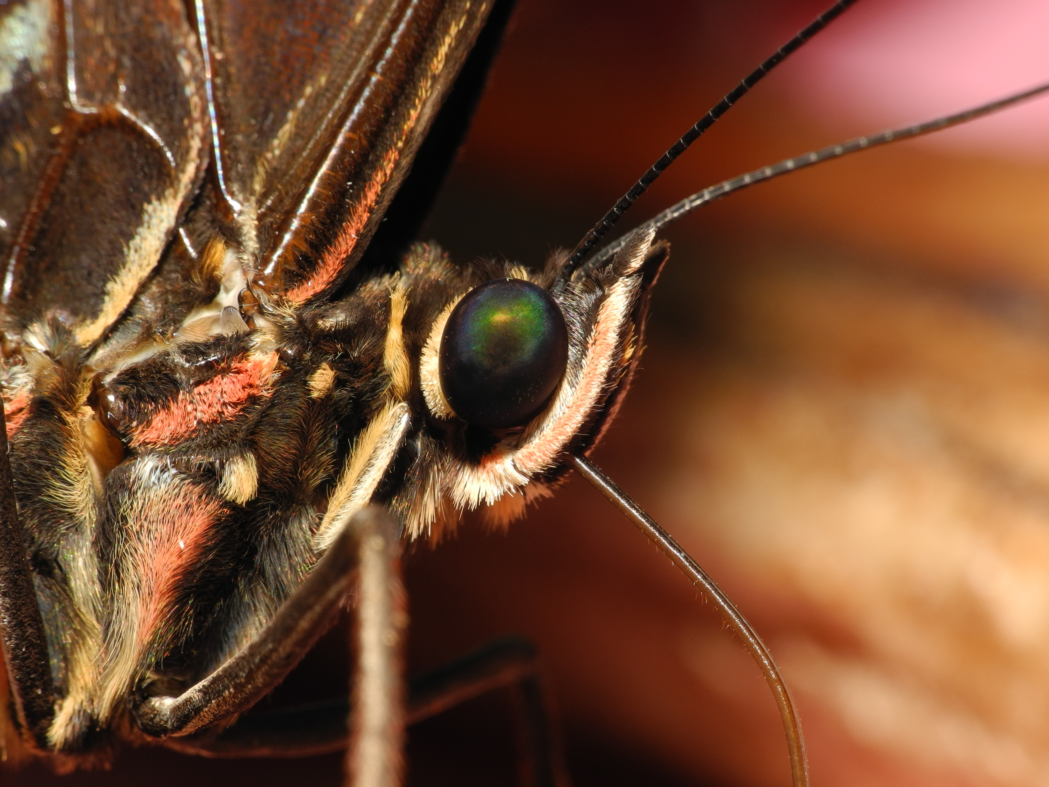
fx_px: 6061
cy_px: 394
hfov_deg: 9.9
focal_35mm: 200
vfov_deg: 7.4
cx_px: 524
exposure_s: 1/250
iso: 100
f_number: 8
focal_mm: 42.6
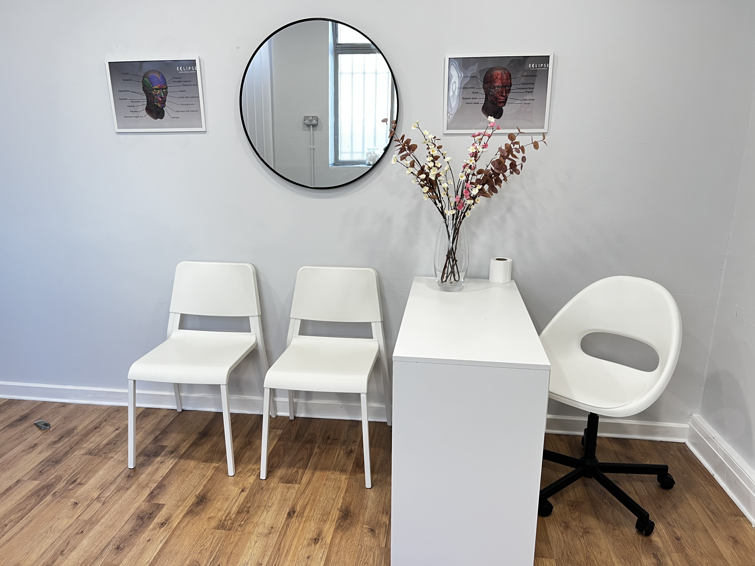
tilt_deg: -15.2
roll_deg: -0.3
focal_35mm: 26
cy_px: 283
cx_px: 378
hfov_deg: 67.3
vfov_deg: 53.1
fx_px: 567
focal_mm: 5.7
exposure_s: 1/50
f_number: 1.5
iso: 80
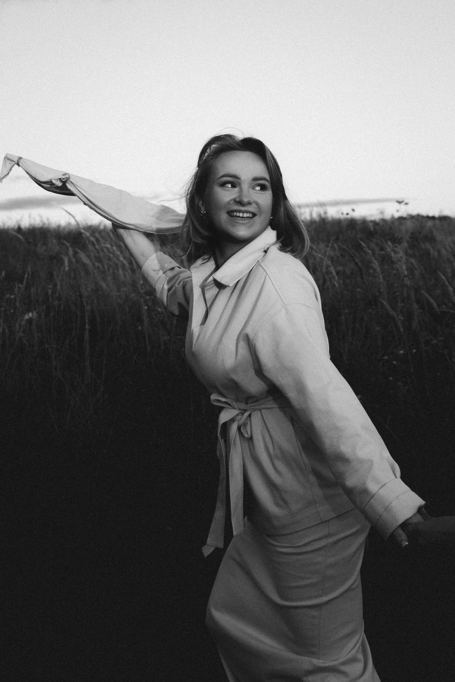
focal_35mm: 42
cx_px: 228
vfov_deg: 46.4
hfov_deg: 31.9
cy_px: 341
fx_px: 796
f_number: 4
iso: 640
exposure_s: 1/320
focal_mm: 28
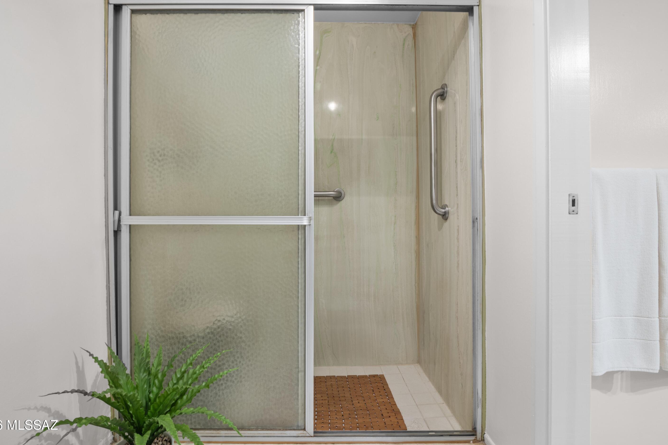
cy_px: 210
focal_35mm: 17
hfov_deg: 93.2
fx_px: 315
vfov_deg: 70.4
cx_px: 318
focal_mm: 16
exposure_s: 1
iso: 800
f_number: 22
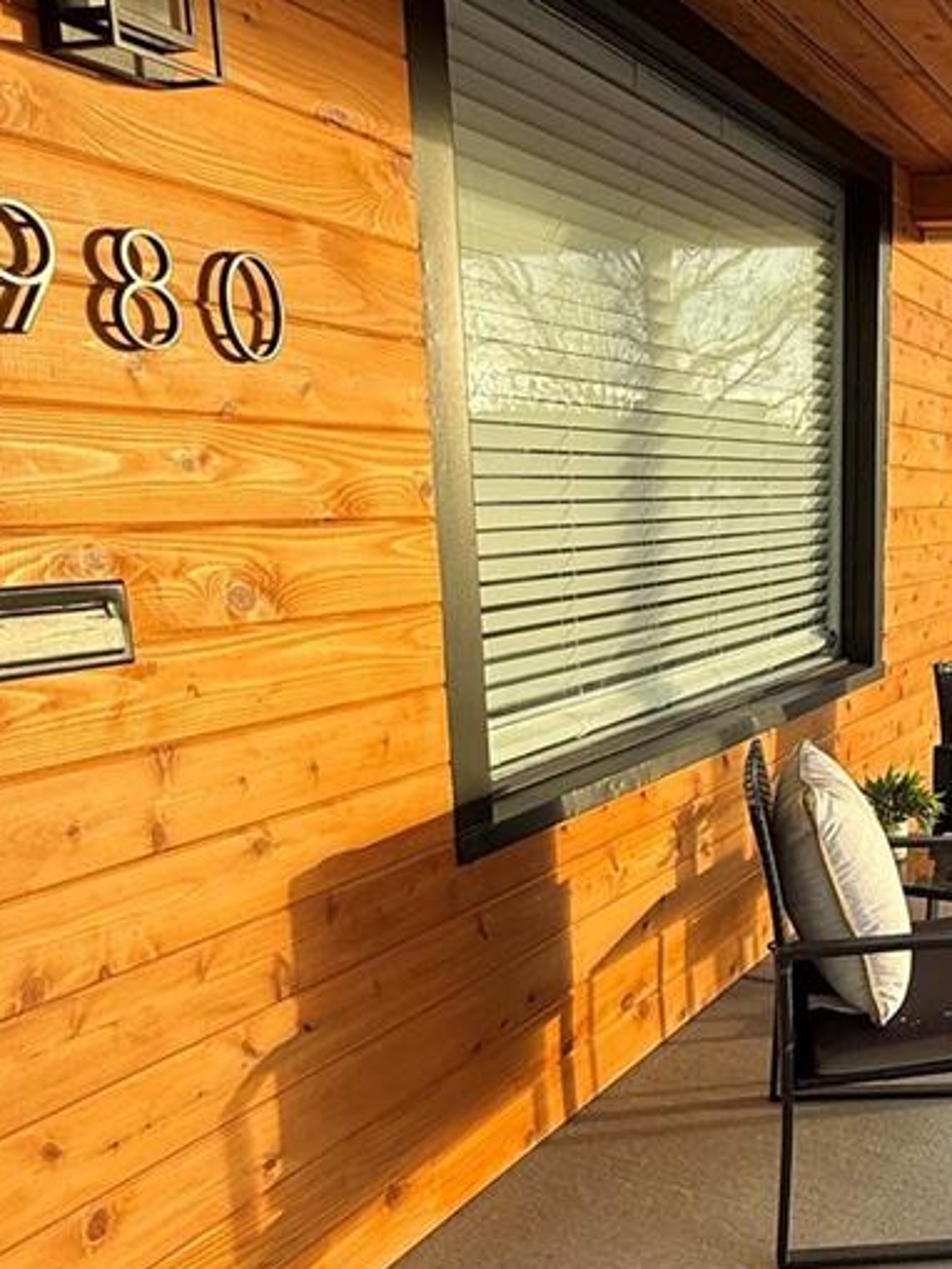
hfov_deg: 38.3
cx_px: 945
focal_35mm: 33
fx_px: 1210
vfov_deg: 54.9
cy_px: 760
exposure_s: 1/99
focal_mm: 2.22
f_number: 2.2
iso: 64
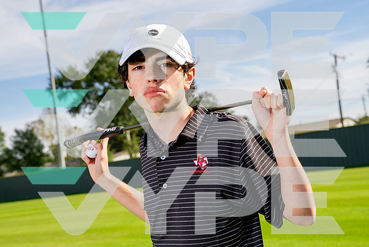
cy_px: 124
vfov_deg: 22.7
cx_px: 184
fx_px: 615
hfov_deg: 33.4
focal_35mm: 60
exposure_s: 1/250
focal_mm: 56
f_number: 7.1
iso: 100
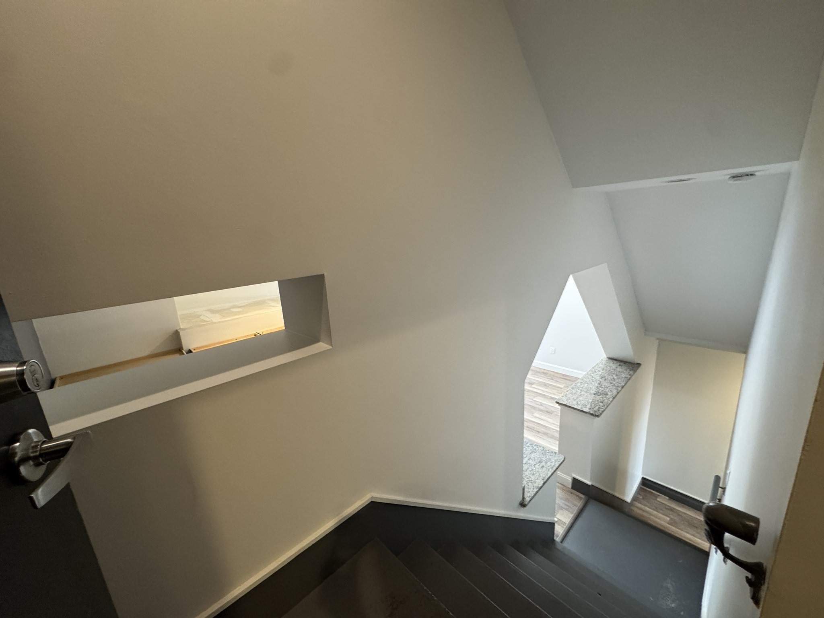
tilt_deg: -13.6
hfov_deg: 102.1
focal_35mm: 14
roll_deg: +4.2
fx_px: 333
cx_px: 412
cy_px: 309
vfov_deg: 85.7
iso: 320
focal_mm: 2.22
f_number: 2.2
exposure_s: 1/60
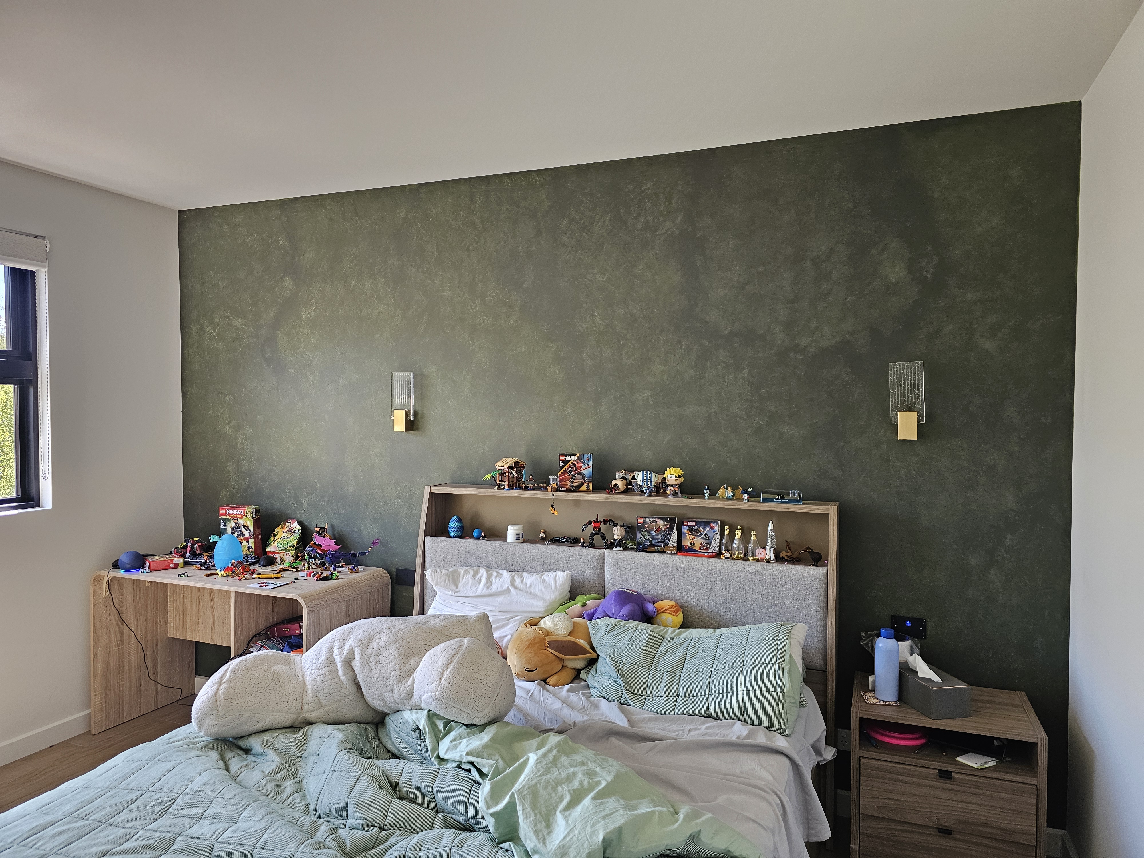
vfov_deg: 58.9
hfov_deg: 73.9
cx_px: 572
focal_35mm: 23
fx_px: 760
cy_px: 429
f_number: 1.7
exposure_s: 1/180
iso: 200
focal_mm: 6.3
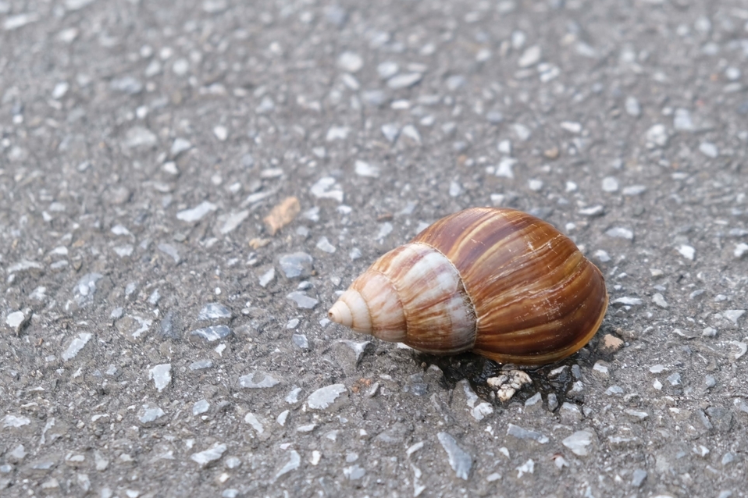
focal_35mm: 104
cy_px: 247
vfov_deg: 13.2
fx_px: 2160
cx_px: 455
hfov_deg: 19.6
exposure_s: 1/30
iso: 320
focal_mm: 55
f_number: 4
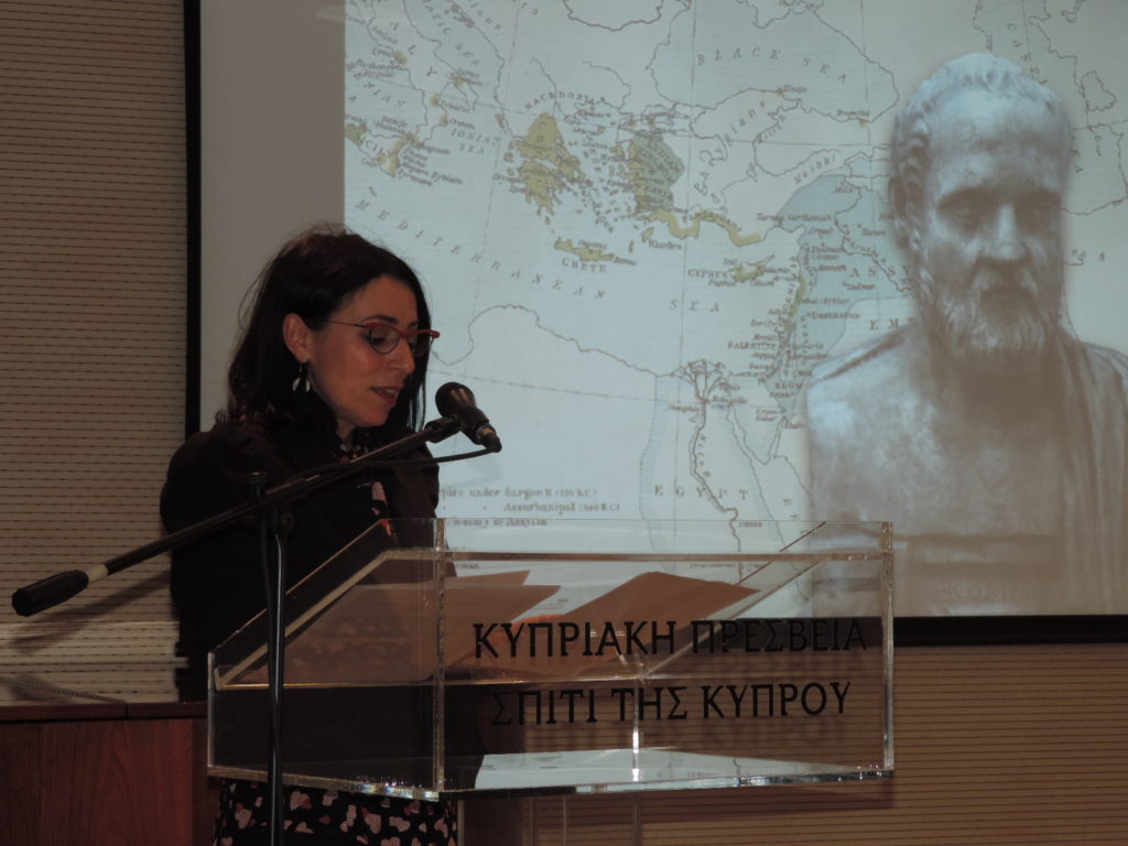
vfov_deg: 14.8
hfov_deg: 19.6
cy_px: 423
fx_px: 3259
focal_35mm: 100
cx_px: 564
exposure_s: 1/60
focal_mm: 17.8
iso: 200
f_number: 4.1
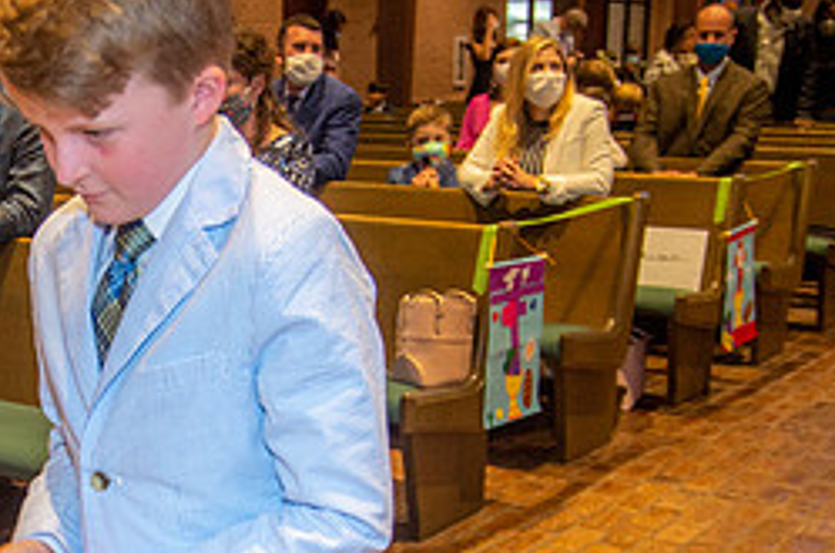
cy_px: 476
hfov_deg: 34.1
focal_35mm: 56
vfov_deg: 23.6
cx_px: 111
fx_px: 1296
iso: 1600
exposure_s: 1/125
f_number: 4.5
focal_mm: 24
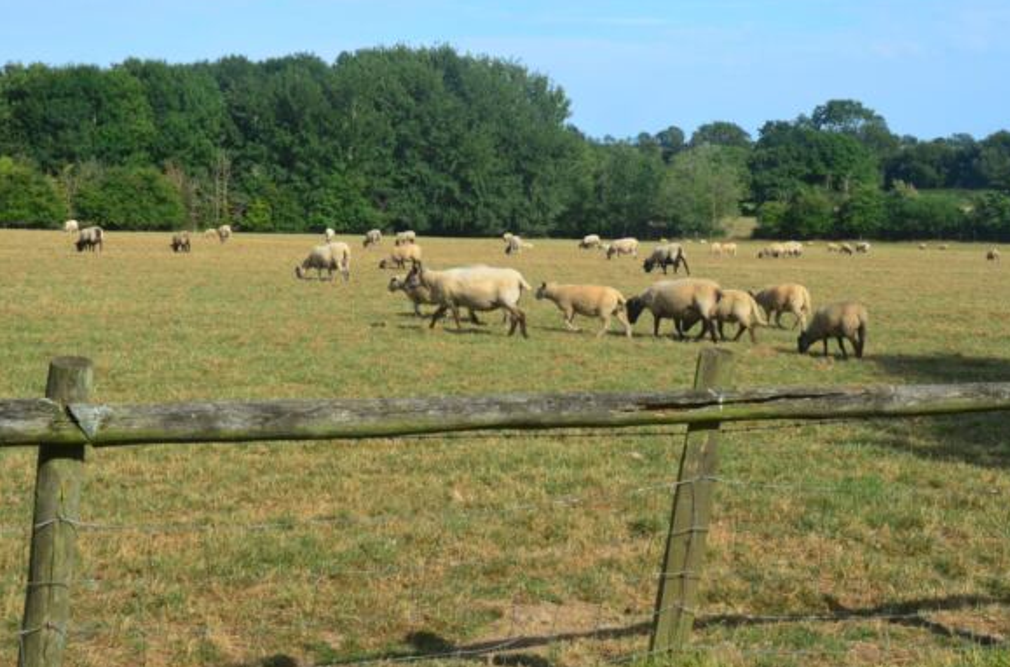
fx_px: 2041
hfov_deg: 27.8
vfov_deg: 18.5
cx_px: 555
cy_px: 320
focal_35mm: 73
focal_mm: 44
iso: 1250
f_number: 22
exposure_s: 1/400
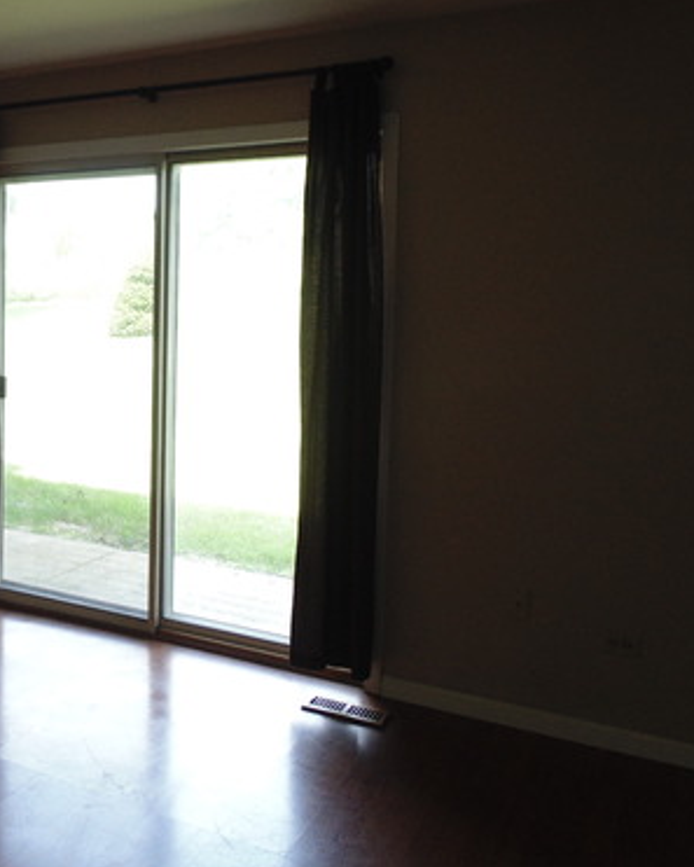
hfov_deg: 36.4
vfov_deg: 48.8
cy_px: 348
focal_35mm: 37
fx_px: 950
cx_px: 12
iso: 100
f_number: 3.1
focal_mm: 4
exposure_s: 1/30
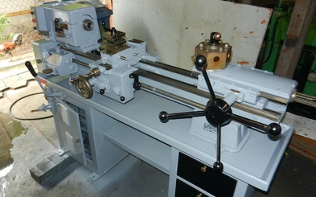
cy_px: 108
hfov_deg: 68.4
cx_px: 160
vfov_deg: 45.9
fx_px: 232
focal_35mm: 27
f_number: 3.5
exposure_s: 1/30
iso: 200
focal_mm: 4.5
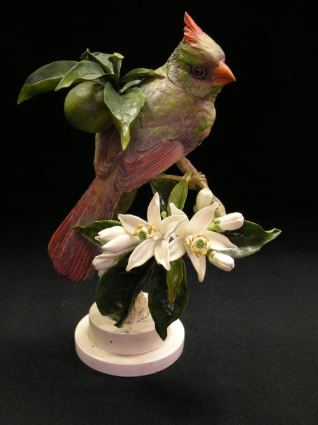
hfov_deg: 35.1
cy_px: 212
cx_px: 159
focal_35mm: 41
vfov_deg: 45.8
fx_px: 502
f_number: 4.9
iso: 64
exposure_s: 1/2
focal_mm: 8.6
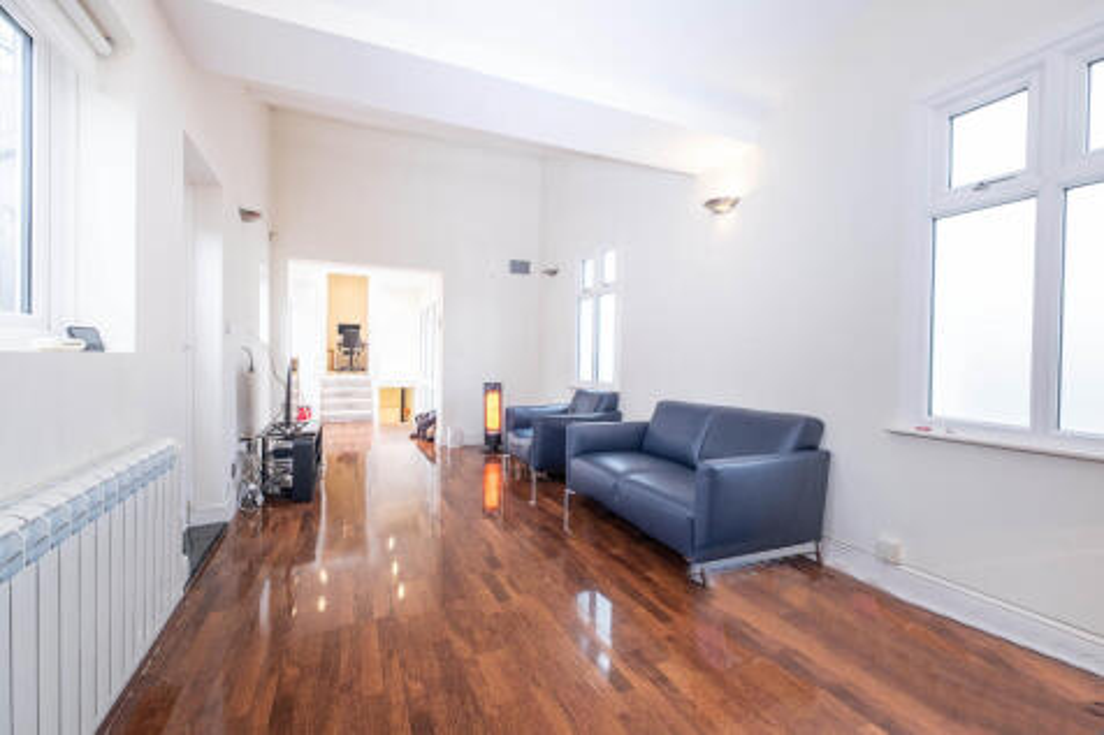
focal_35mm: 15
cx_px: 552
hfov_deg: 100.4
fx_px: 460
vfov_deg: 77.3
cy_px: 368
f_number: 5.6
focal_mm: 10
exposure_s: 1/10
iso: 320
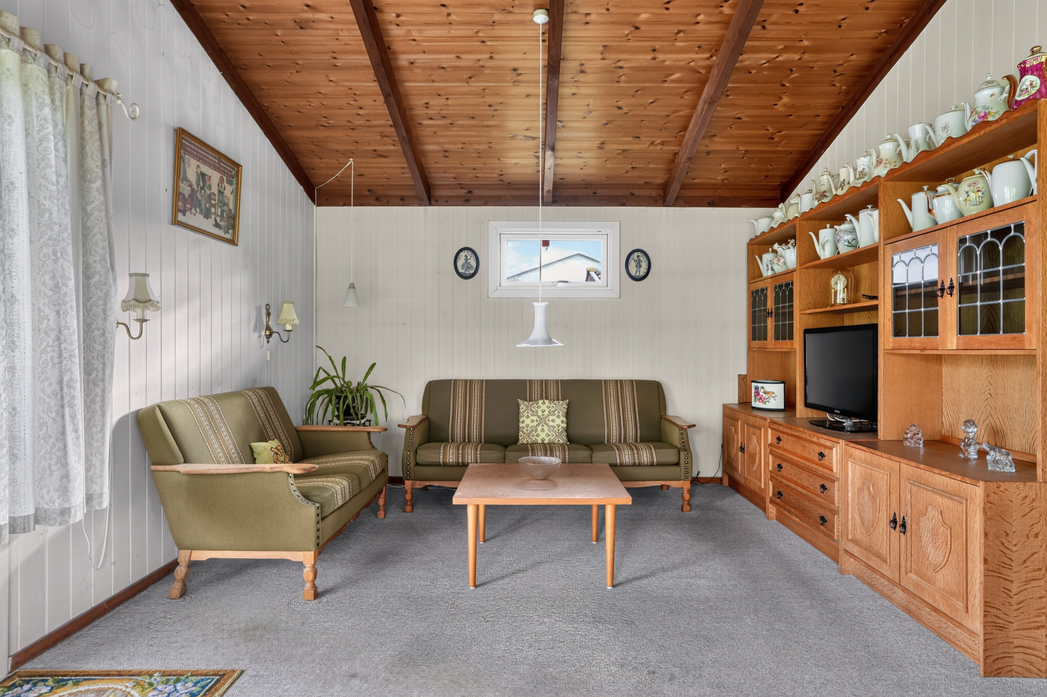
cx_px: 524
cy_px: 348
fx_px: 582
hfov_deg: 84.0
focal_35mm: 20
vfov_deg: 61.9
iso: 400
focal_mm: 20
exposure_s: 1/4
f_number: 8
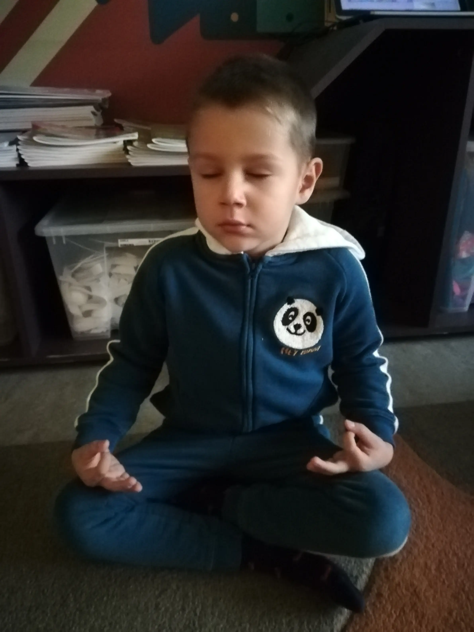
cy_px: 316
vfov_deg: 67.3
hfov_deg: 53.1
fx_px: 475
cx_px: 237
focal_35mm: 26
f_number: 2.2
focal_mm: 3.83
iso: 3200
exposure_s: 1/14.3
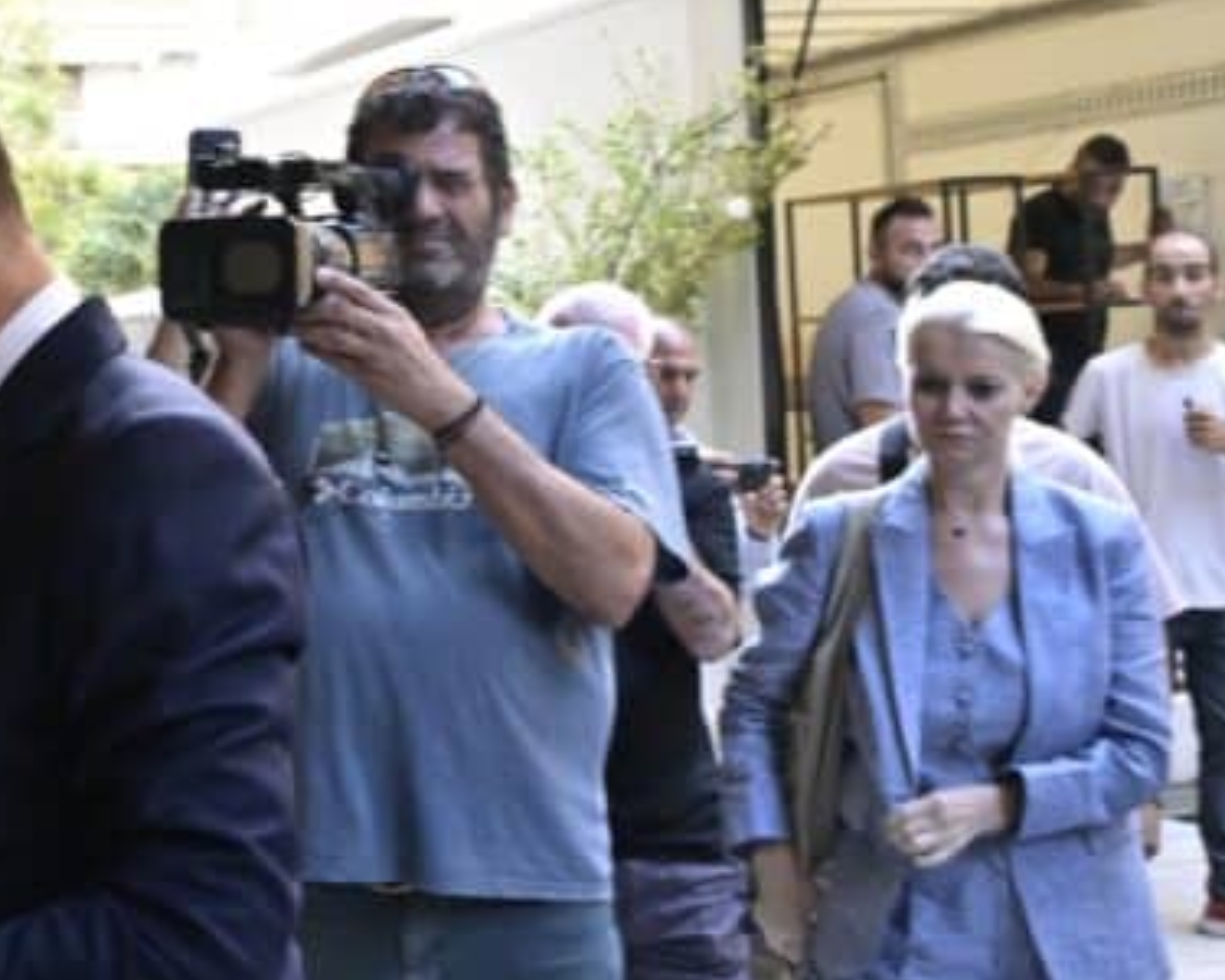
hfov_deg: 25.6
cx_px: 33
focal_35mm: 71
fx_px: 2574
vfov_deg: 21.6
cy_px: 462
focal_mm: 37
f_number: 8
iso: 5000
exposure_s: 1/160
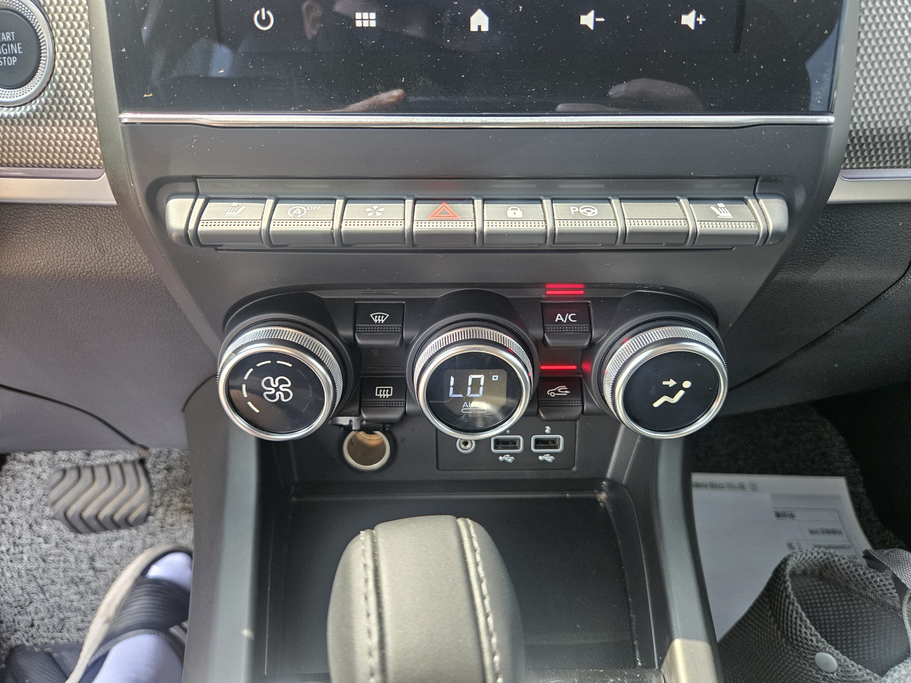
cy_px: 342
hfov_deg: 73.9
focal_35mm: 23
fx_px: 605
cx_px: 456
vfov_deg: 58.9
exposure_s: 1/240
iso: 400
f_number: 1.8
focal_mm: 5.4
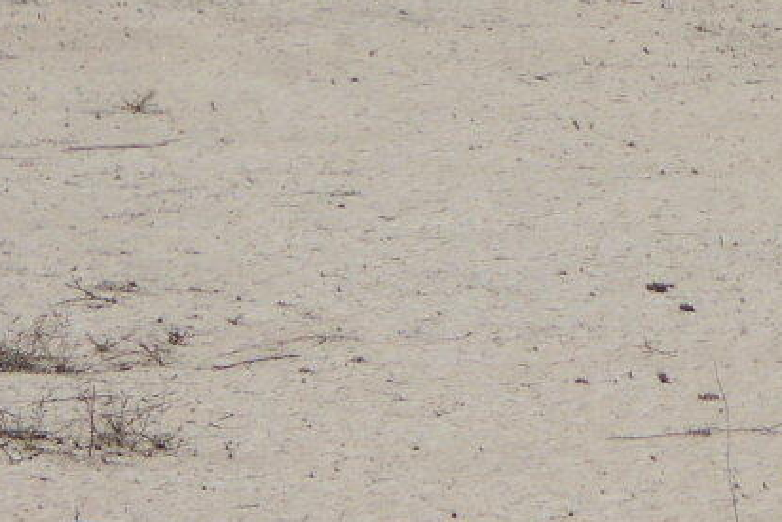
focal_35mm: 452
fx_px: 9821
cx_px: 985
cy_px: -535
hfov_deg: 4.5
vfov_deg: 3.0
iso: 80
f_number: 6
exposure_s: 1/500
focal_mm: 20.1
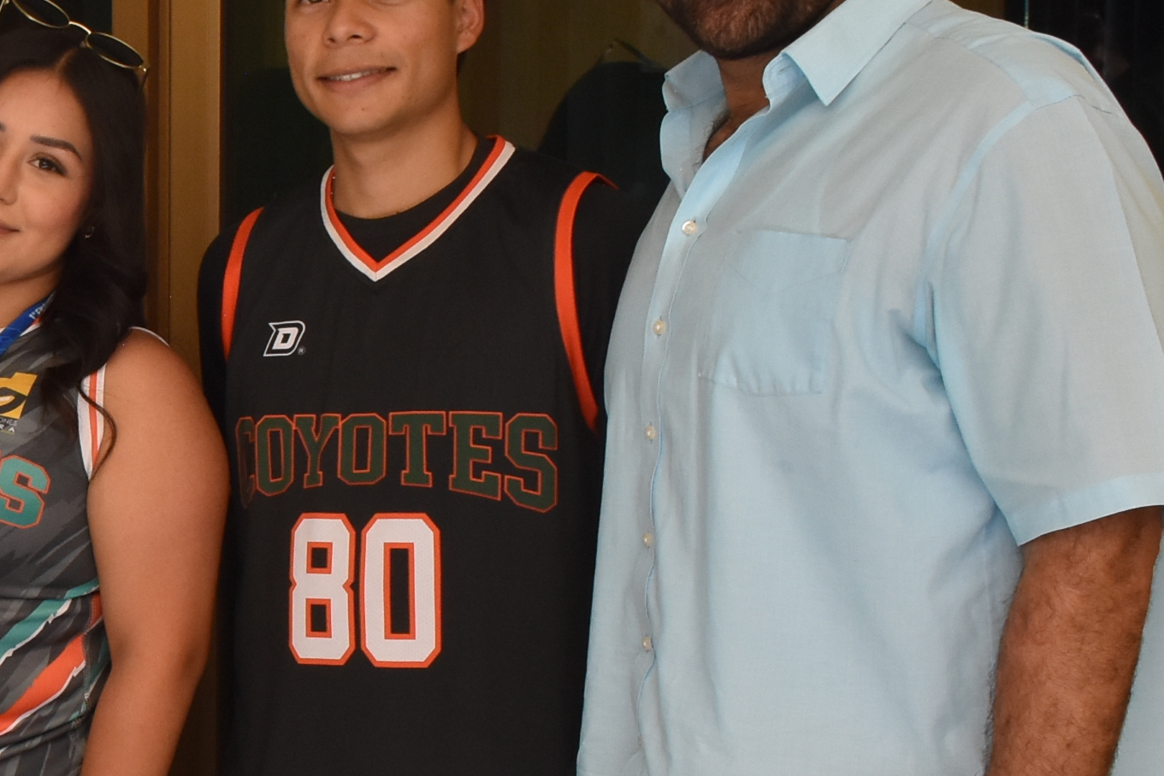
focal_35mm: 109
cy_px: 535
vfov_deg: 12.6
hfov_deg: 17.6
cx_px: -359
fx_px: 3525
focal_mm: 22
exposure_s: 1/400
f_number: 8
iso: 800
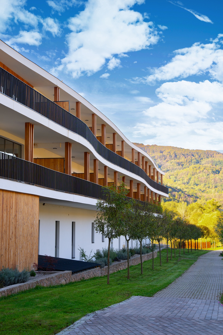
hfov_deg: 22.3
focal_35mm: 61
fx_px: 567
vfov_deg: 32.9
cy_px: 168
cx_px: 112
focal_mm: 61
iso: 160
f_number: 8
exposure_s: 1/125
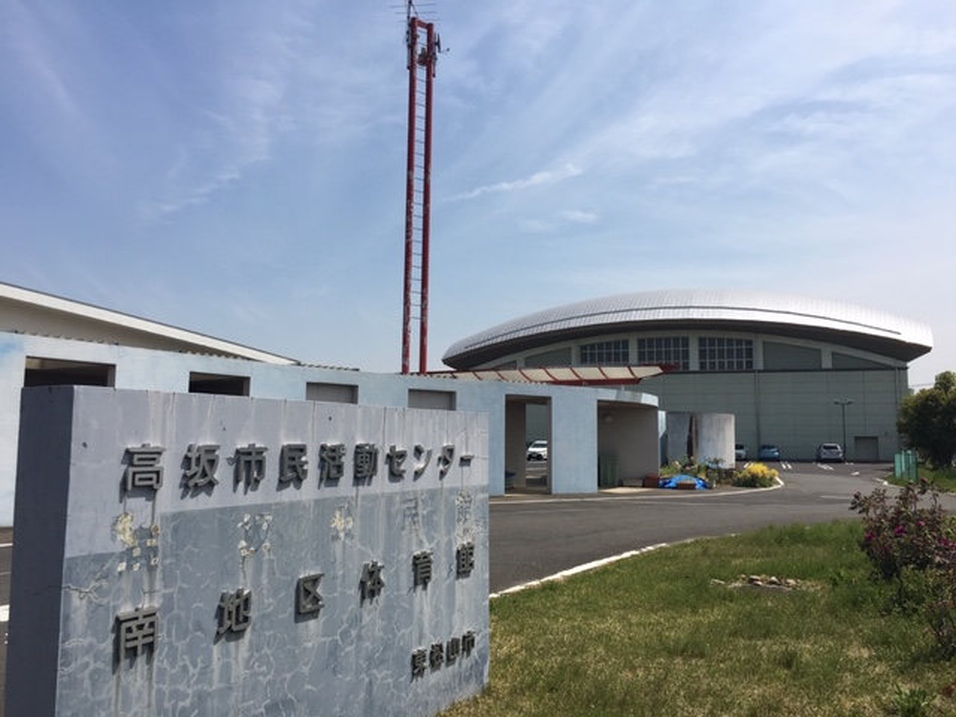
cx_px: 478
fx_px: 801
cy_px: 358
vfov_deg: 48.2
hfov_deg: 61.7
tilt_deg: +7.0
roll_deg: -0.4
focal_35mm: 29
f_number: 2.2
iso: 25
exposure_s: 1/2404
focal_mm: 4.15
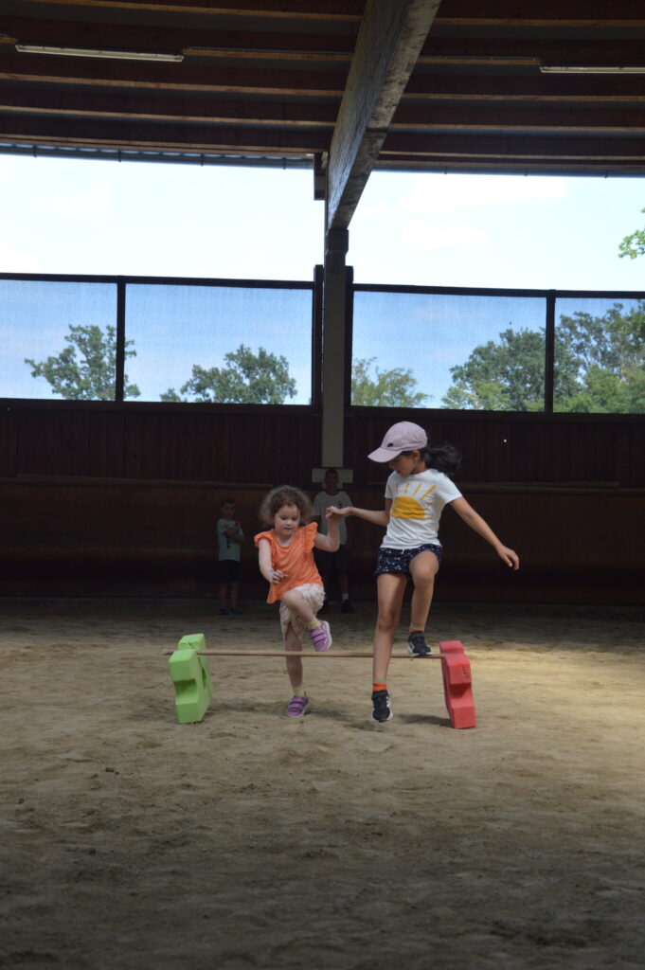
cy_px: 485
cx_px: 322
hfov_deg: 23.7
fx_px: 1534
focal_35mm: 57
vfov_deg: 35.1
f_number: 4.5
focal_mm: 38
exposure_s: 1/500
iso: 400
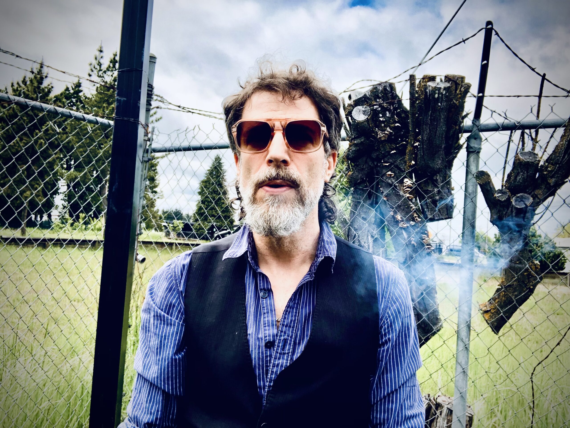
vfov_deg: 44.2
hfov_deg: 56.8
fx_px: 527
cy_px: 214
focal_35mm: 32
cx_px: 285
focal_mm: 2.87
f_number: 2.2
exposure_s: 1/351
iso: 20
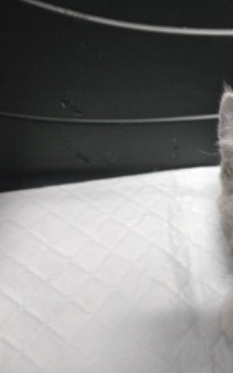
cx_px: 293
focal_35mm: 41
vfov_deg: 48.2
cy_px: 180
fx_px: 417
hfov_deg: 26.9
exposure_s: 1/60
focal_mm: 5.4
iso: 1000
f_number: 1.8
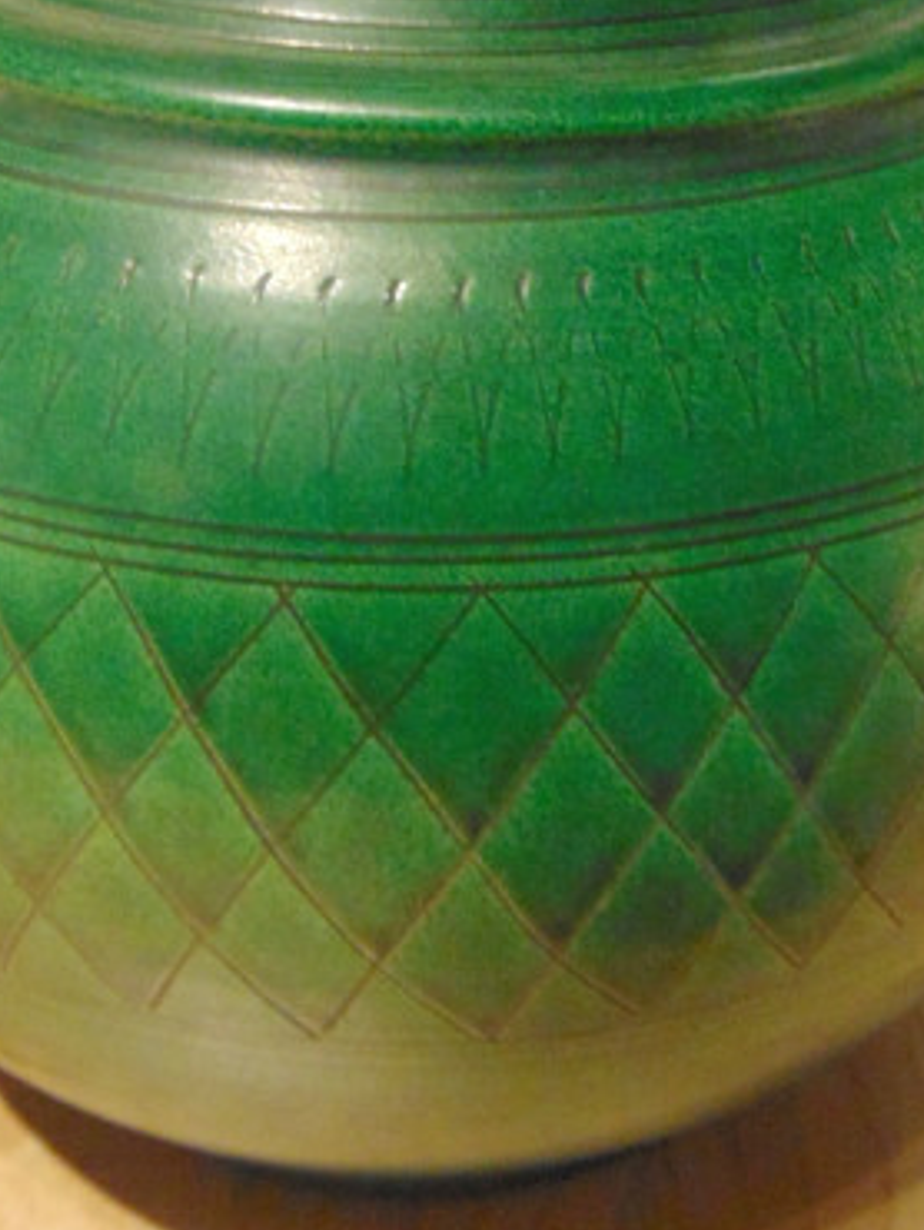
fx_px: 1920
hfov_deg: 27.0
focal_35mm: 54
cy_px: 359
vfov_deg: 35.0
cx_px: 522
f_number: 3
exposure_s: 1/25
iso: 400
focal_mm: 4.5
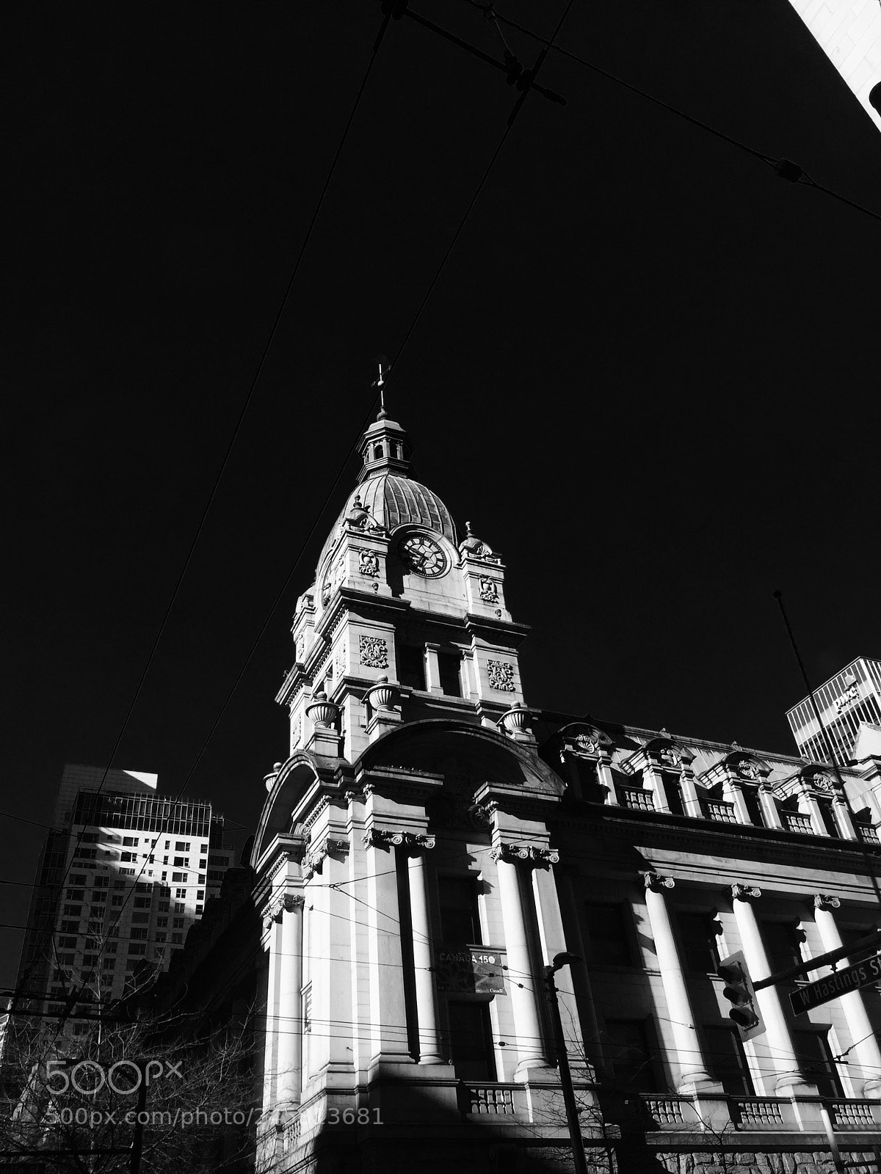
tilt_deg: +38.4
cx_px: 440
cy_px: 587
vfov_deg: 61.7
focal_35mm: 29
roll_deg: +5.8
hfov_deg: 48.2
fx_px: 984
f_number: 2.2
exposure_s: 1/1163
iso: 32
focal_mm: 4.15
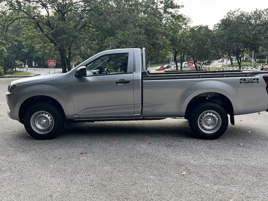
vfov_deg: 45.4
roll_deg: -0.5
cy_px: 97
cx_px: 151
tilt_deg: -7.7
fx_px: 240
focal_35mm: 31
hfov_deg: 58.2
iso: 50
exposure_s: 1/696
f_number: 1.5
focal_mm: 5.7
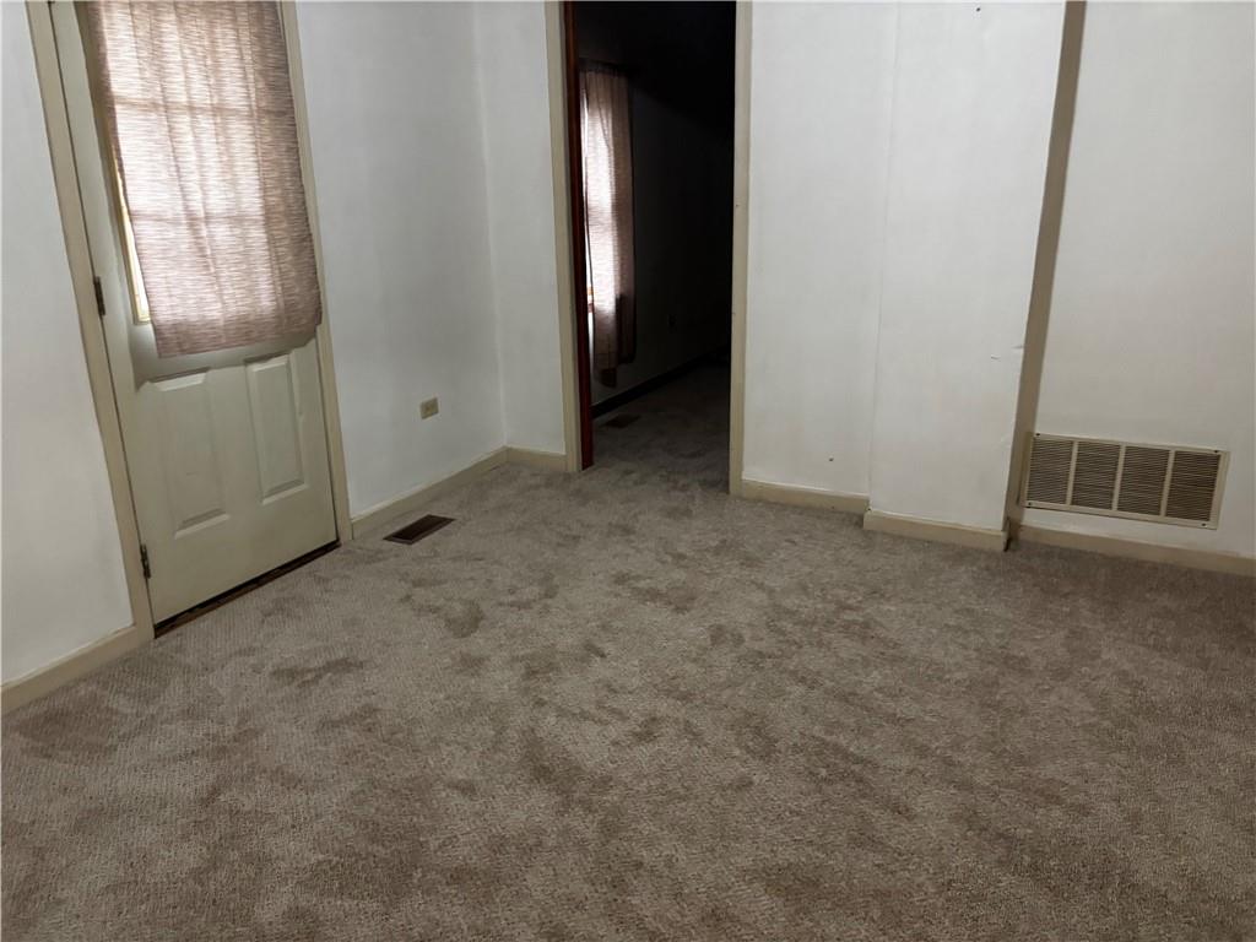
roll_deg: +1.9
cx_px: 628
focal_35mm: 26
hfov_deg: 67.3
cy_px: 471
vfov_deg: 53.1
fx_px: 943
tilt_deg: -18.6
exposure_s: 1/60
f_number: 1.6
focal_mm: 5.96
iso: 400
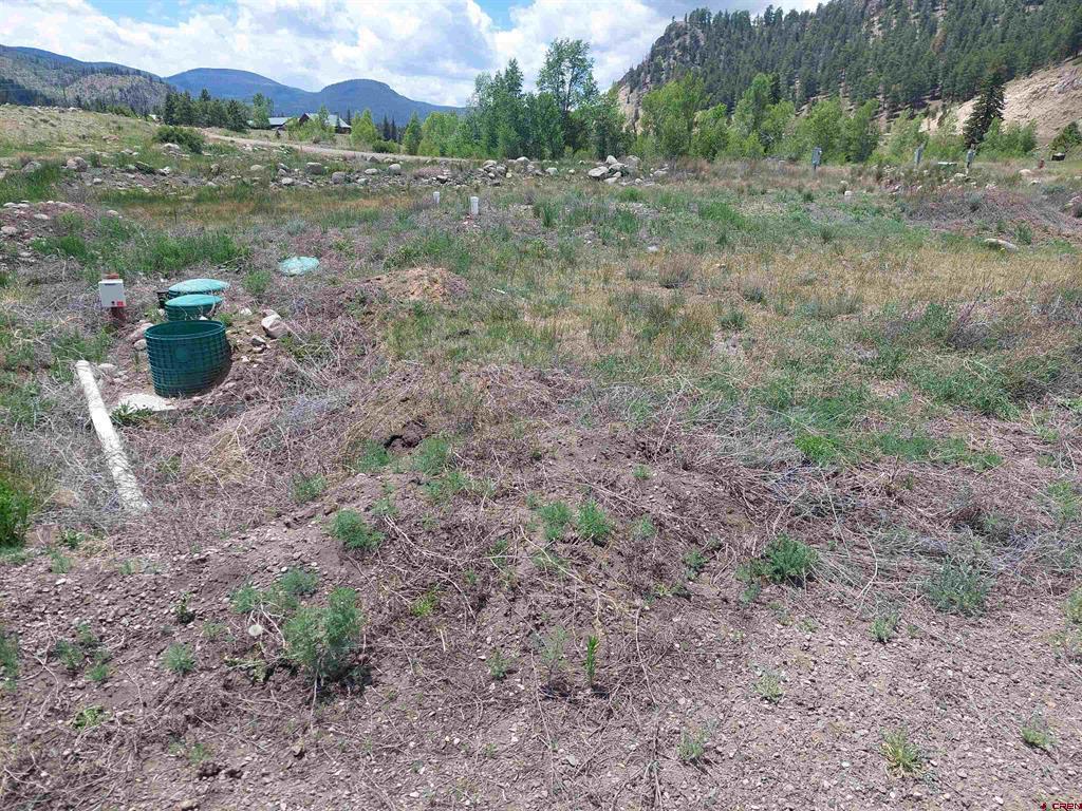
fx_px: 750
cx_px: 541
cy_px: 406
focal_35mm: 24
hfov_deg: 71.6
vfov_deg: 56.8
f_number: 1.8
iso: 40
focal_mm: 5.23
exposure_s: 1/1260
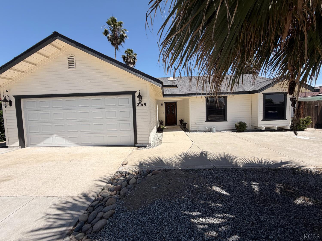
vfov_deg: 85.7
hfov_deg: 102.1
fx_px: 130
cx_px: 161
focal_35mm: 14
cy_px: 120
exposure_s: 1/864
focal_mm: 2.22
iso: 20
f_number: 2.2
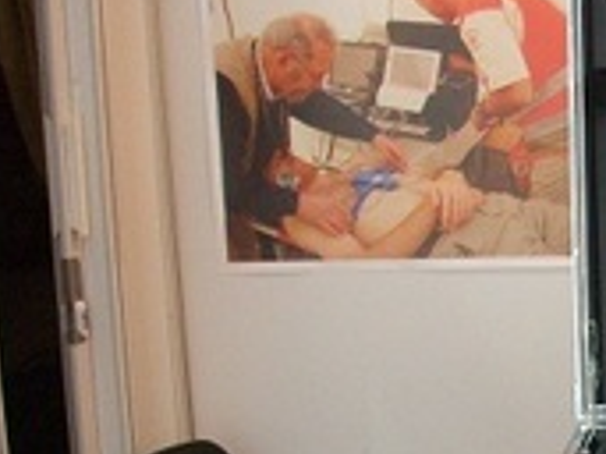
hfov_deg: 16.3
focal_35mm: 109
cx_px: 939
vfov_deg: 13.3
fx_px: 1907
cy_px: 493
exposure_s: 1/40
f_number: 2.9
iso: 156
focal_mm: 5.7
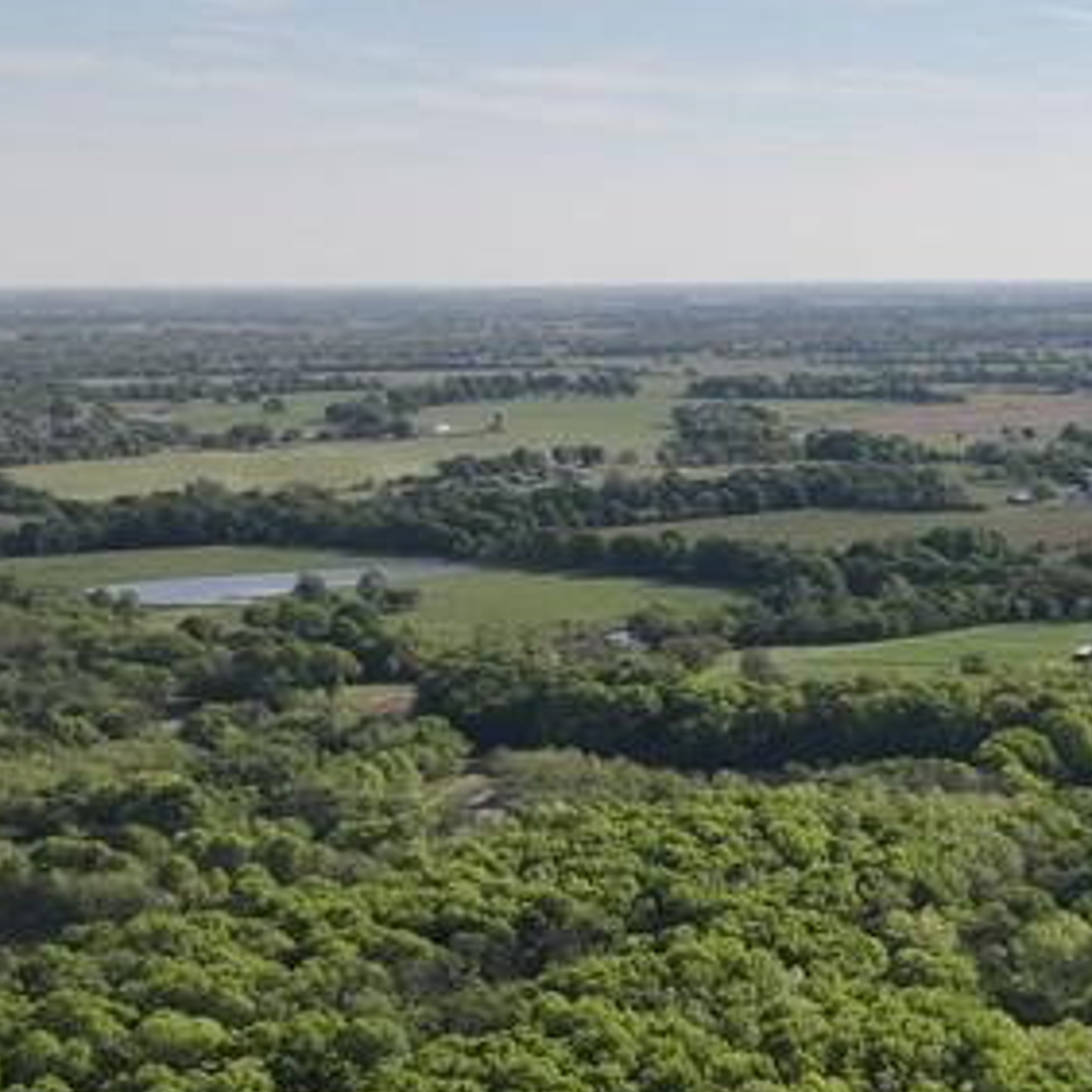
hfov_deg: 18.2
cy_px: 773
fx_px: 2748
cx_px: 1905
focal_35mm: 77
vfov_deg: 22.3
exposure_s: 1/3200
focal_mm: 12.29
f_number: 2.8
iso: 160
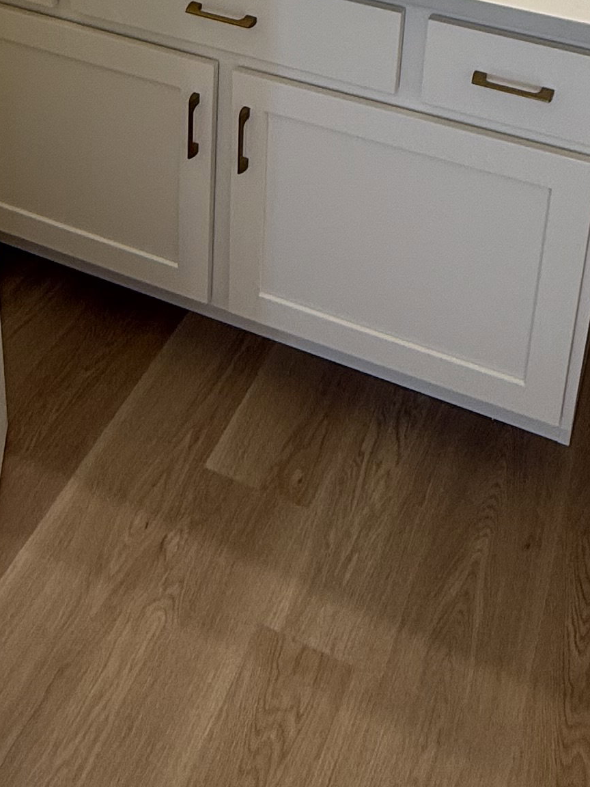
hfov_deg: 29.7
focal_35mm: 49
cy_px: -127
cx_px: 272
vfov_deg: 32.9
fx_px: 1114
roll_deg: -2.9
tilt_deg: -19.1
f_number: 2.2
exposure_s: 1/120
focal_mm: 2.22
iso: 80
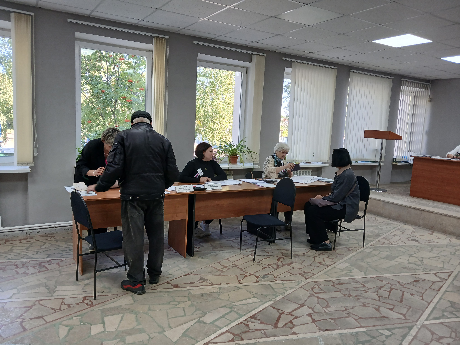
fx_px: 359
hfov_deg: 65.3
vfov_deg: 51.4
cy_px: 172
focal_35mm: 27
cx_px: 230
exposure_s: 1/50
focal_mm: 3.98
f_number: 1.8
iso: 64
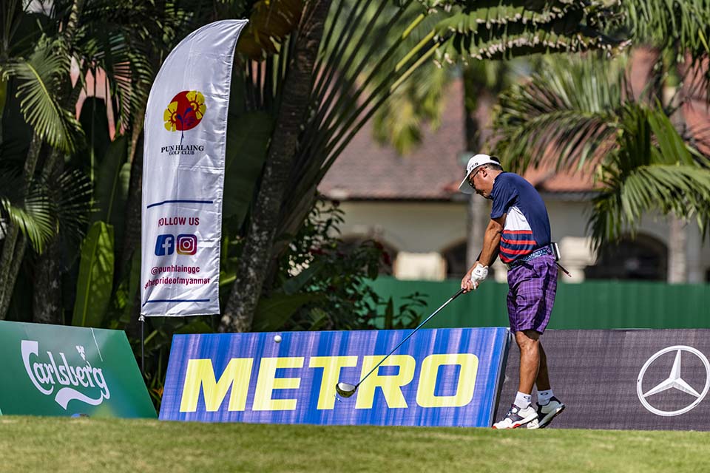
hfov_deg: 5.2
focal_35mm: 400
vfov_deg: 3.4
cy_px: 236
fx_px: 7888
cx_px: 355
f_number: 5.6
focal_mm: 400
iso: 360
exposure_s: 1/3200
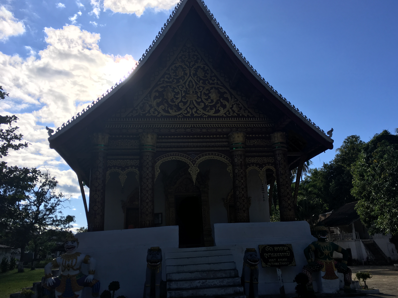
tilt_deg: +17.0
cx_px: 204
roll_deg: +3.4
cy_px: 148
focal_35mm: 30
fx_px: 345
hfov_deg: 60.0
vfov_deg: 46.8
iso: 25
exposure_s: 1/2481
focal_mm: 4.15
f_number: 2.2
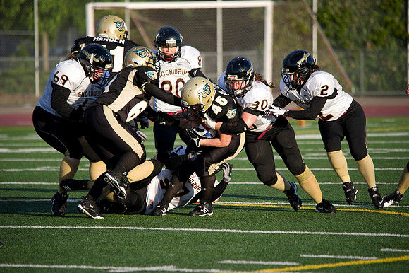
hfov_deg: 5.2
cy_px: 136
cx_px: 204
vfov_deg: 3.4
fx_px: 4542
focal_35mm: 400
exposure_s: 1/1000
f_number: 6.3
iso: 640
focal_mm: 400
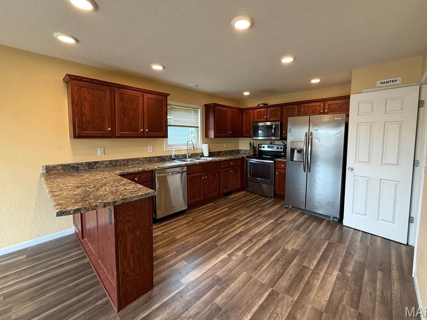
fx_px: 185
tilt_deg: -3.6
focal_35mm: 15
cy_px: 150
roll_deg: -0.6
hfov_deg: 98.1
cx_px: 221
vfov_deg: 81.7
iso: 200
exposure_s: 1/60
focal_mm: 2.22
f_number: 2.2
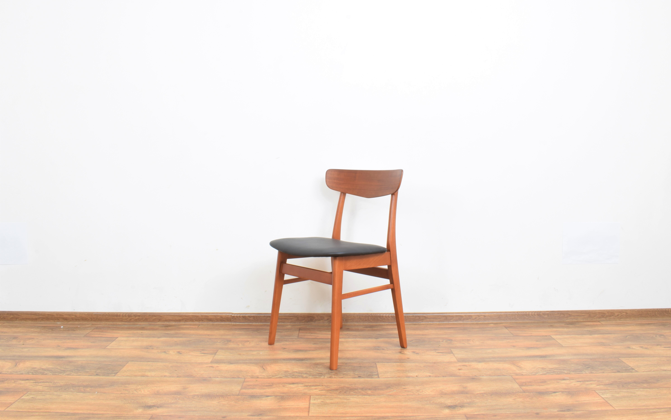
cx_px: 340
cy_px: 194
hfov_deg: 61.2
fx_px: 567
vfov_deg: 40.6
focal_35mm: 31
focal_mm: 20
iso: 100
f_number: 25
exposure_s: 4
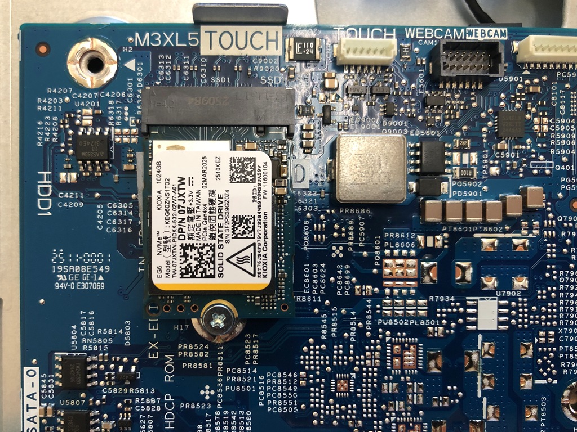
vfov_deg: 49.7
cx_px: 288
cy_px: 216
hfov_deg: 63.4
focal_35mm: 28
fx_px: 467
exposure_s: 1/33
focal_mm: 3.99
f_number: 1.8
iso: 40
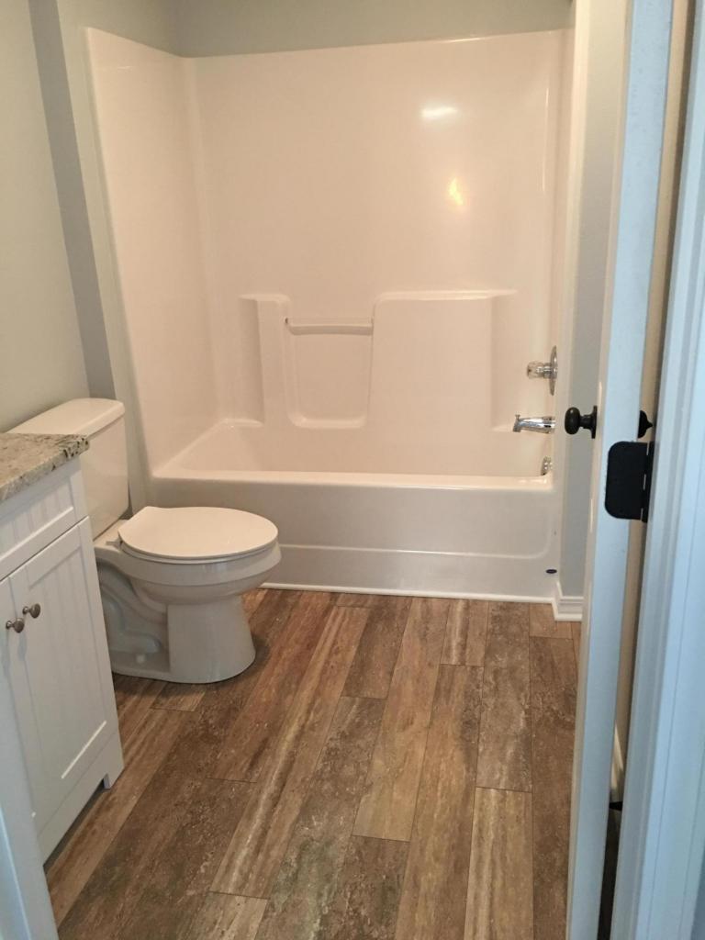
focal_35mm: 29
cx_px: 352
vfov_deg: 61.7
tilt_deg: -17.8
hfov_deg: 48.2
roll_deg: +1.1
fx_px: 787
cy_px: 470
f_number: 2.2
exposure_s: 1/4
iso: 50
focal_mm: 4.15
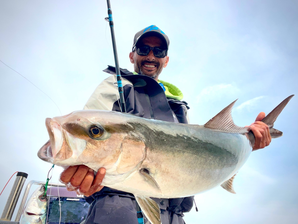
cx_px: 149
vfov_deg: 58.9
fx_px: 198
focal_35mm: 23
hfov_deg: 73.9
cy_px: 112
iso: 25
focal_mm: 2.71
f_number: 2.2
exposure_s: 1/693
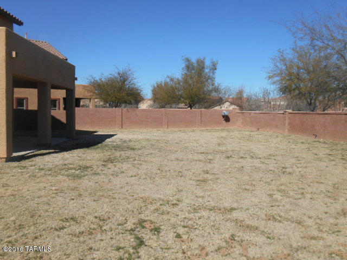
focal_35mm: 31
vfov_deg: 45.4
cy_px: 130
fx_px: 311
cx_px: 174
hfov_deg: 58.4
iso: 80
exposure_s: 1/1250
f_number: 3.6
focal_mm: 5.5
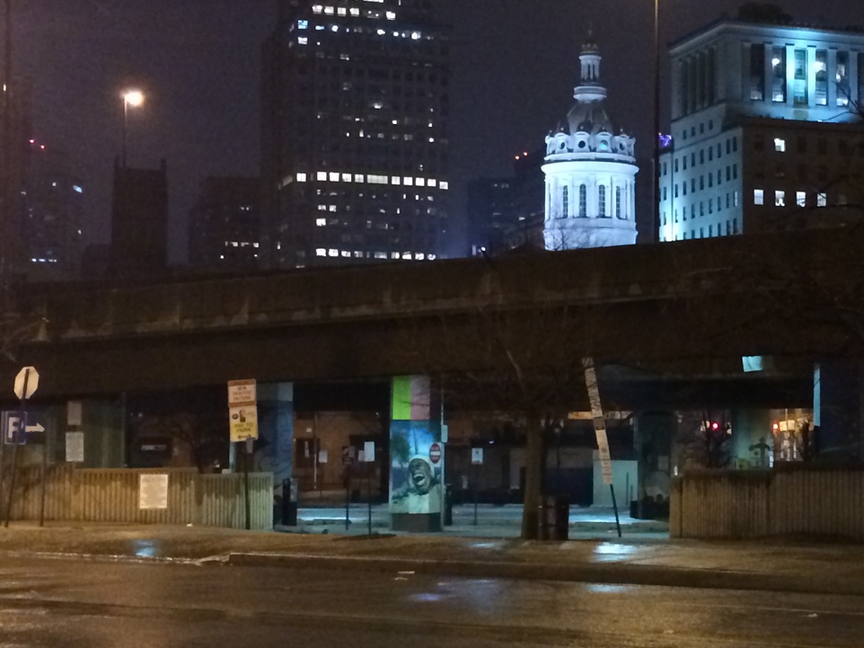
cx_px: 757
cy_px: 305
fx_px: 1946
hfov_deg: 24.4
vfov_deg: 18.9
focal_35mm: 78
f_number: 2.2
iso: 400
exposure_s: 1/15
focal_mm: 4.12
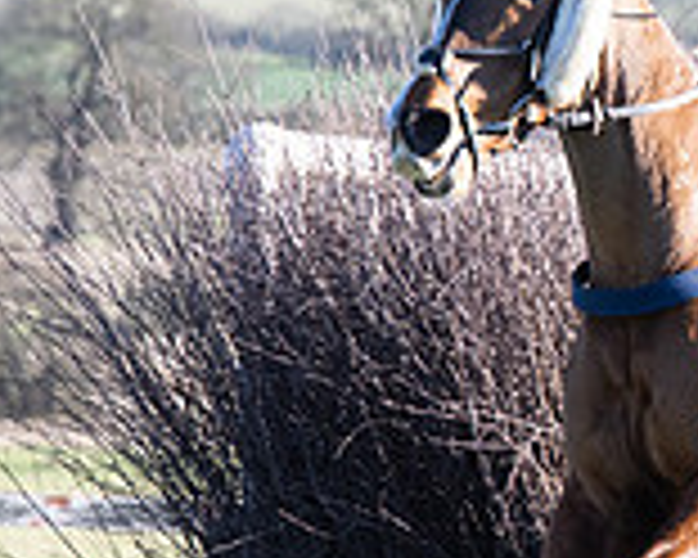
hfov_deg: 3.2
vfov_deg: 2.6
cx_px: 493
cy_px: 304
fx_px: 12539
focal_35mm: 607
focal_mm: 110
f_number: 4.5
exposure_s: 1/1600
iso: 800
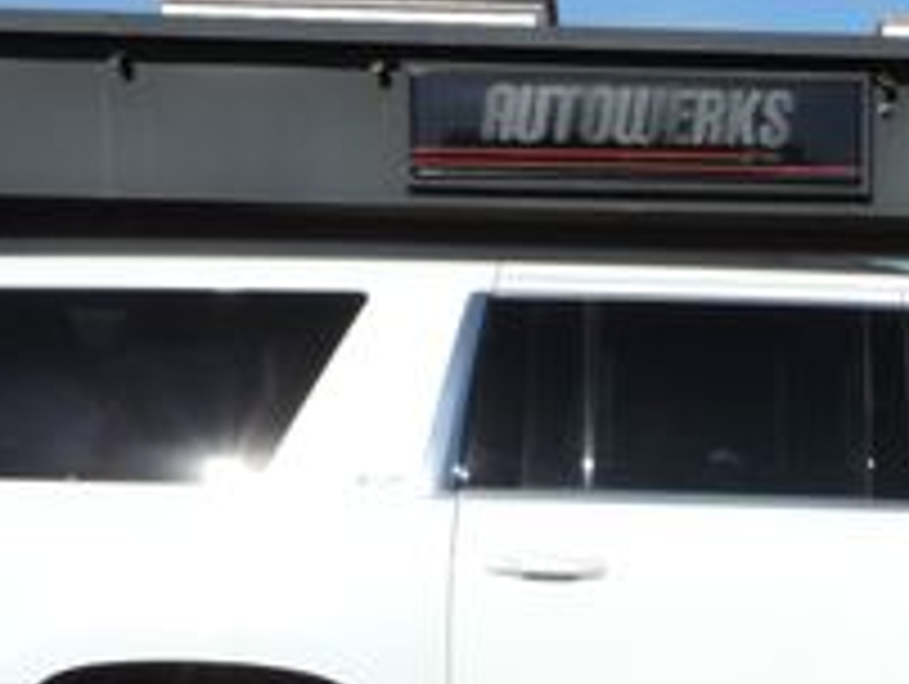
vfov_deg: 18.9
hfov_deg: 24.4
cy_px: 688
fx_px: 1998
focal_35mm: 76
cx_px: 918
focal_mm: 4.3
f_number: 3.7
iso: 80
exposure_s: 1/1600
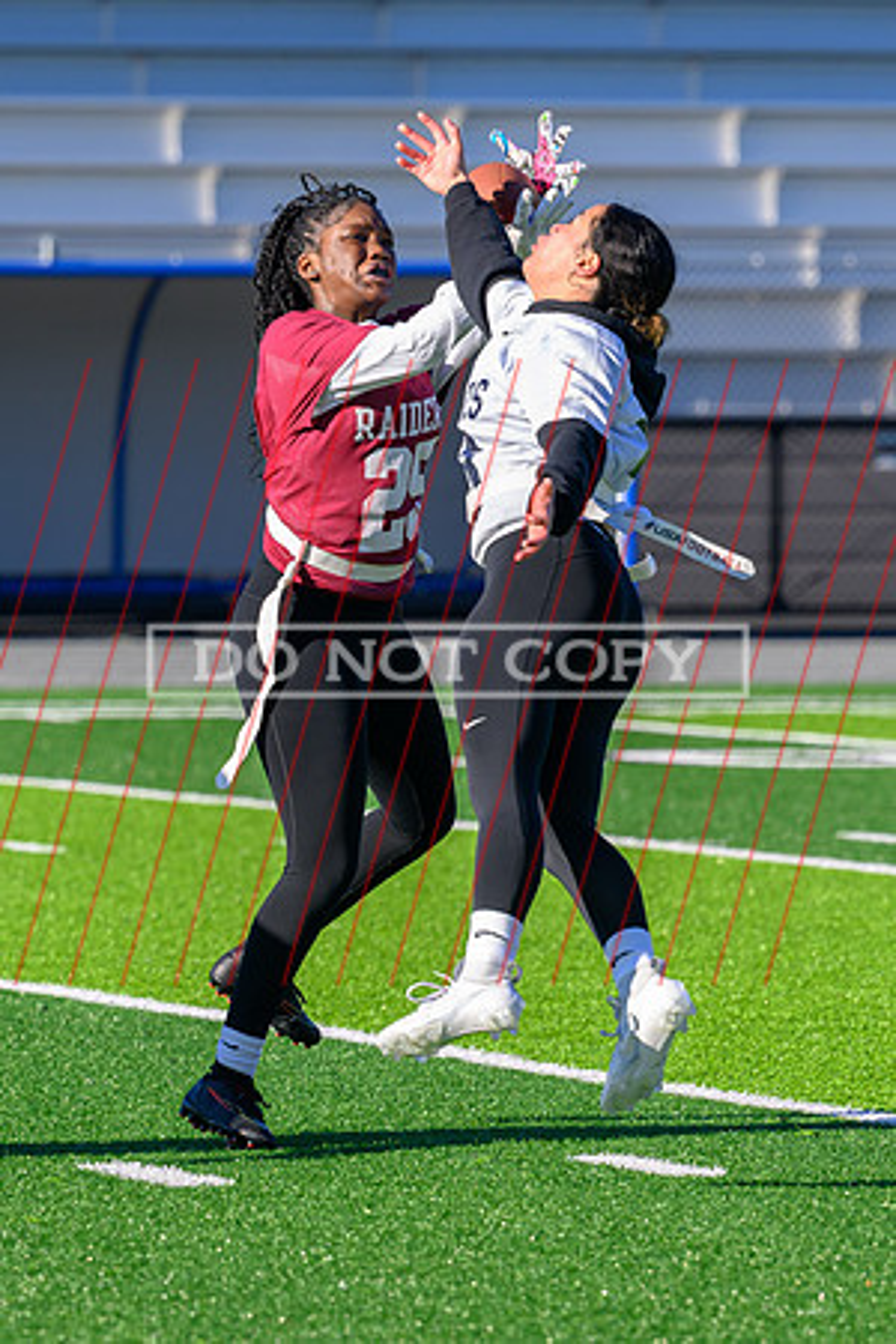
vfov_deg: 5.7
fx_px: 13439
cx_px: 236
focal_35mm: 360
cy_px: 906
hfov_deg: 3.8
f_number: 4
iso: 280
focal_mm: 160
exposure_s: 1/1600
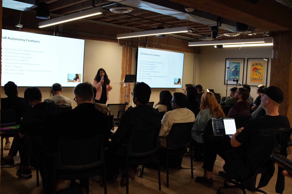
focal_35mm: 34
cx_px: 146
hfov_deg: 55.1
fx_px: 280
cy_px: 97
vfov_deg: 38.3
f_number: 4
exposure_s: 1/160
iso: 1600
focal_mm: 23
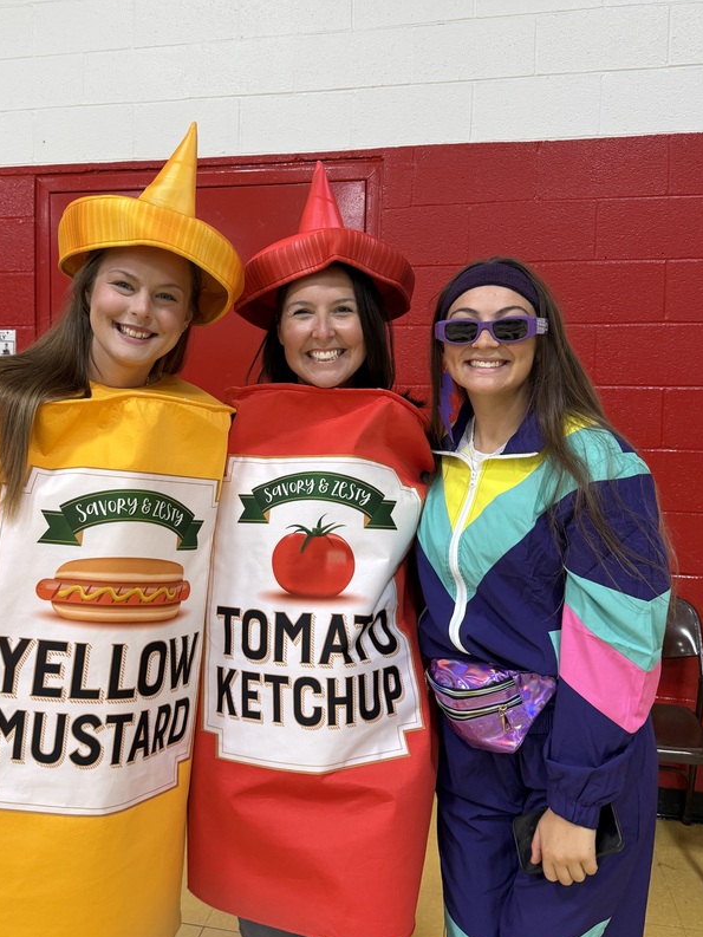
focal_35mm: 31
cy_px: 424
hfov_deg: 45.2
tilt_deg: -3.0
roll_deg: -1.2
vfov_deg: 58.2
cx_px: 279
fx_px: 839
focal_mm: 6.76
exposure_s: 1/120
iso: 200
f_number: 1.78
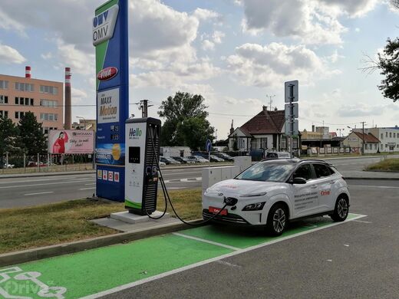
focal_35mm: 32
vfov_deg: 44.2
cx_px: 200
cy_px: 150
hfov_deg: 56.8
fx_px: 369
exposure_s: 1/2994
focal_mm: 5.3
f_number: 1.8
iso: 50
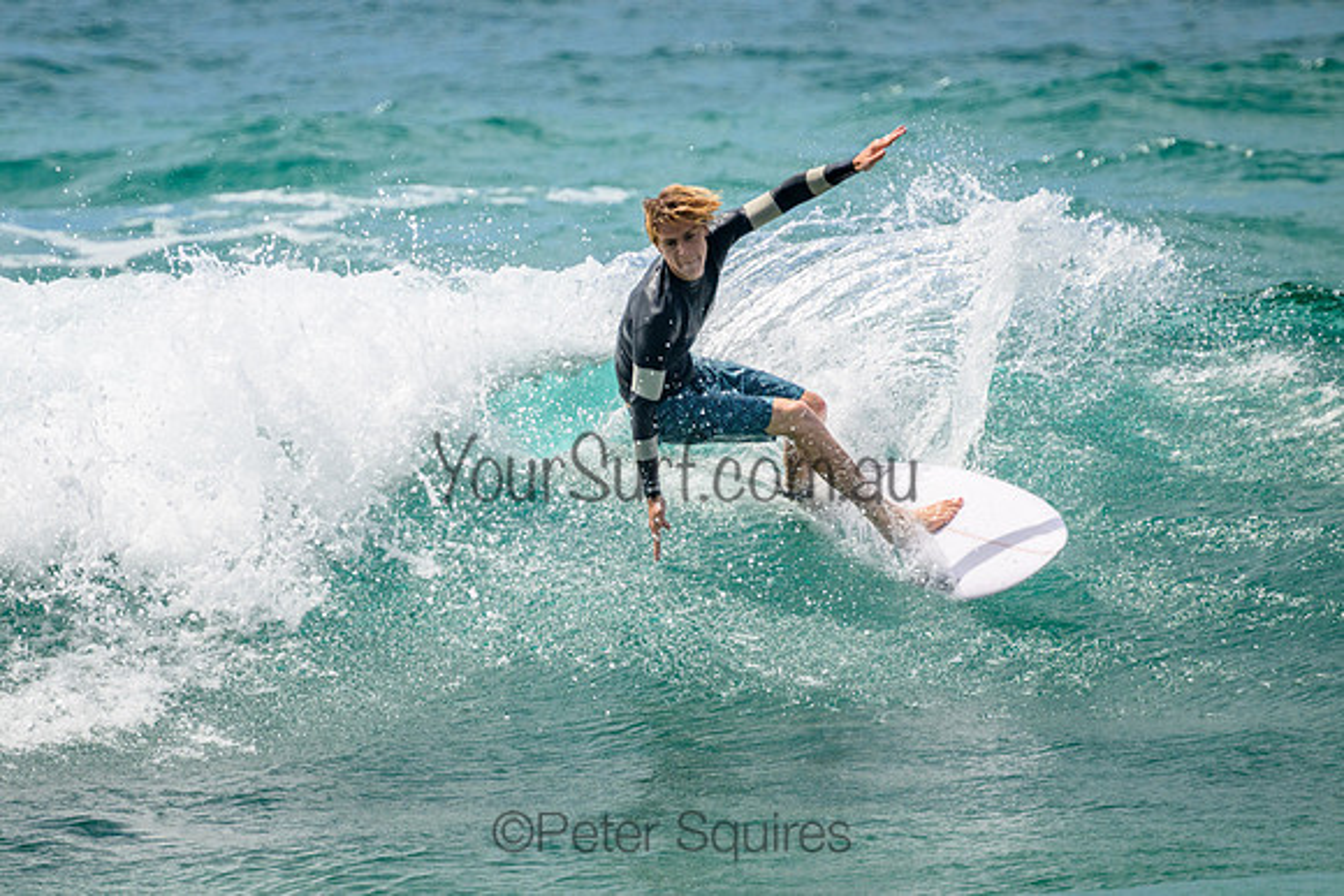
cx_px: 549
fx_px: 35320
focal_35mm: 946
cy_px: 530
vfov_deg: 1.5
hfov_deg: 2.2
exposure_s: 1/2000
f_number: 11
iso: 560
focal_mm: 800
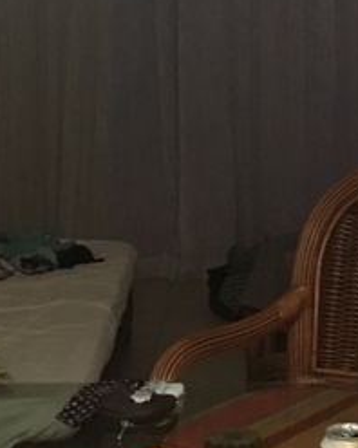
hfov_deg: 13.2
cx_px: 210
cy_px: 148
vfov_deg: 16.4
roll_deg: +0.1
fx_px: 1551
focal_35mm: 117
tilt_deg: -8.8
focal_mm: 4.15
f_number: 2.2
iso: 320
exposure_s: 1/15
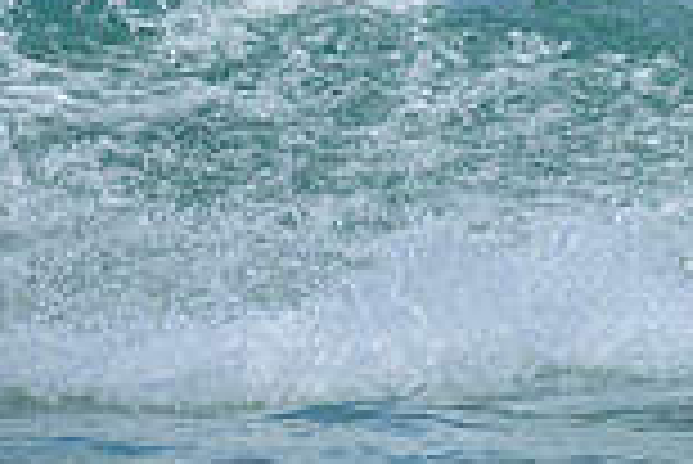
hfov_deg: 0.5
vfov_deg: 0.3
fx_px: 79345
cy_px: -315
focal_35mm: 4118
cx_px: 1160
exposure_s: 1/2500
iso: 320
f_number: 6.3
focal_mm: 800
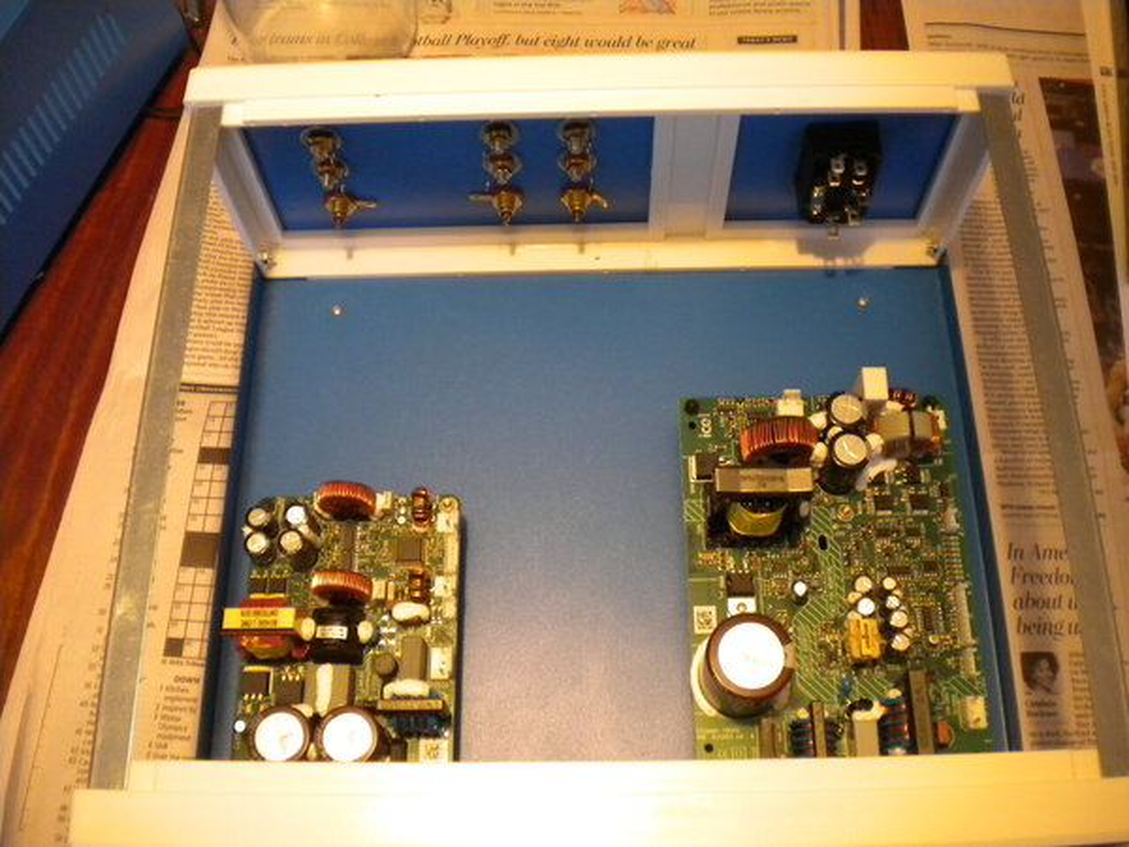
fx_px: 1142
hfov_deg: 52.6
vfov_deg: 40.7
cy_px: 424
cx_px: 564
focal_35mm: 35
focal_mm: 6.3
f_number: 3.1
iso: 400
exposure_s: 1/40.2
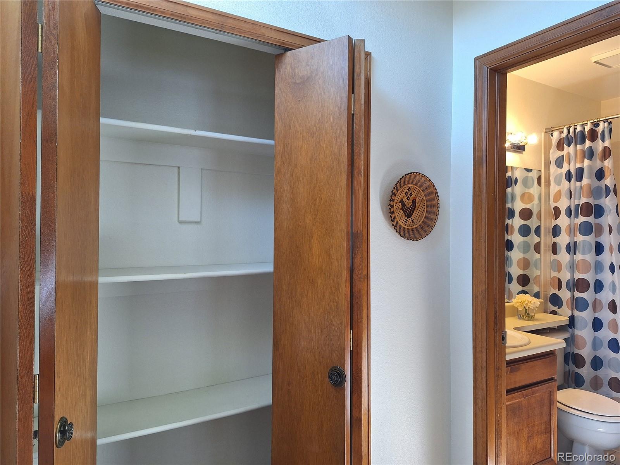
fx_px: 412
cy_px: 232
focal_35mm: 23
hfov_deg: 73.9
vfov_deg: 58.9
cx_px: 310
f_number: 1.8
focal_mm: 5.54
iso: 64
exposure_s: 1/60
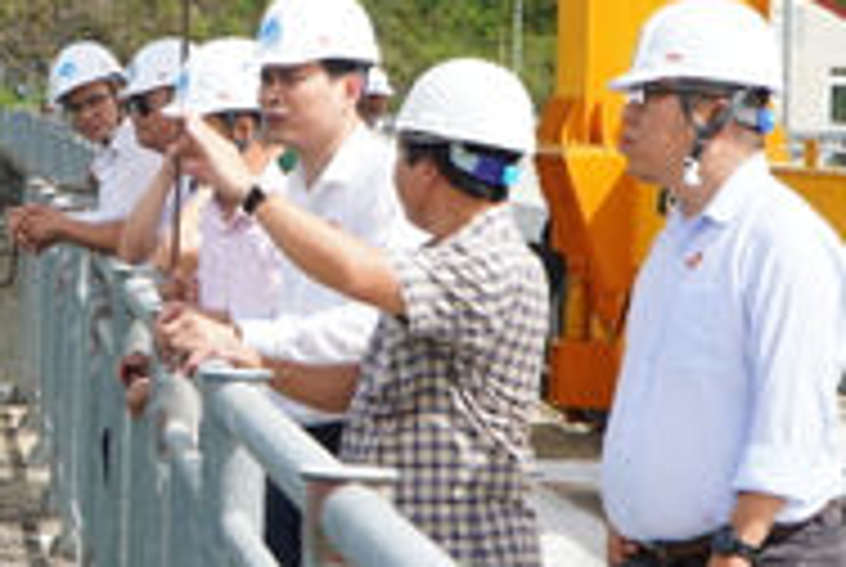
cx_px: -207
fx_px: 3541
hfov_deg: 13.2
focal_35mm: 150
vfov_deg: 9.1
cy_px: 194
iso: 160
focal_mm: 35
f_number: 6.3
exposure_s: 1/400
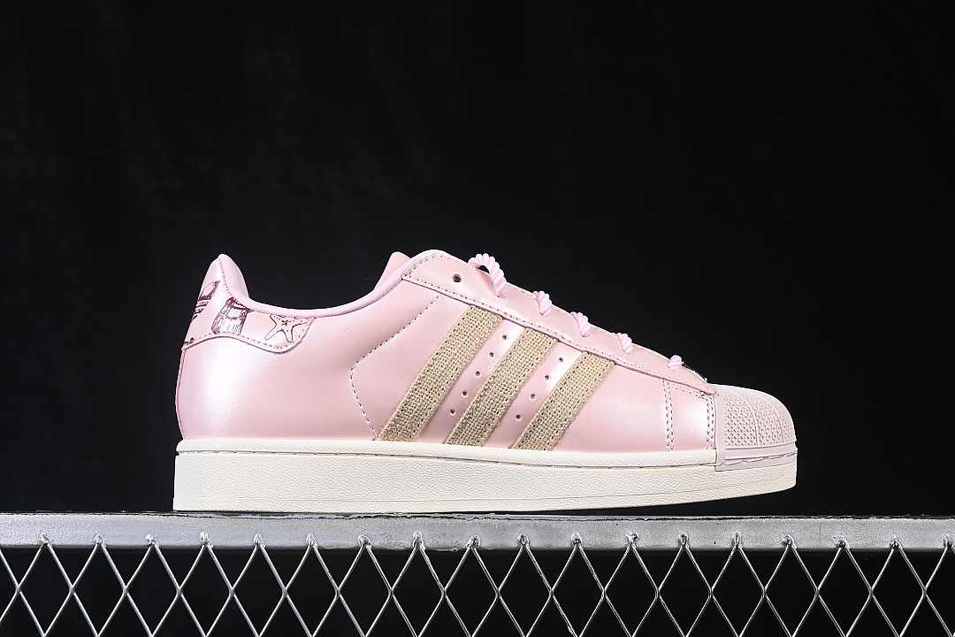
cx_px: 478
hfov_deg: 27.0
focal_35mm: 75
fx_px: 1989
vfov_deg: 18.2
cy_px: 318
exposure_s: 1/80
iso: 160
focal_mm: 50
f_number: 8
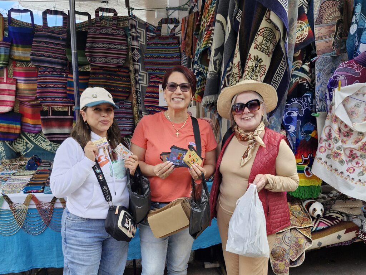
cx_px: 183
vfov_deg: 58.9
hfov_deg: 73.9
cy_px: 138
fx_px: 243
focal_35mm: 23
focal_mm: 5.54
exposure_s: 1/200
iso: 50
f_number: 1.8
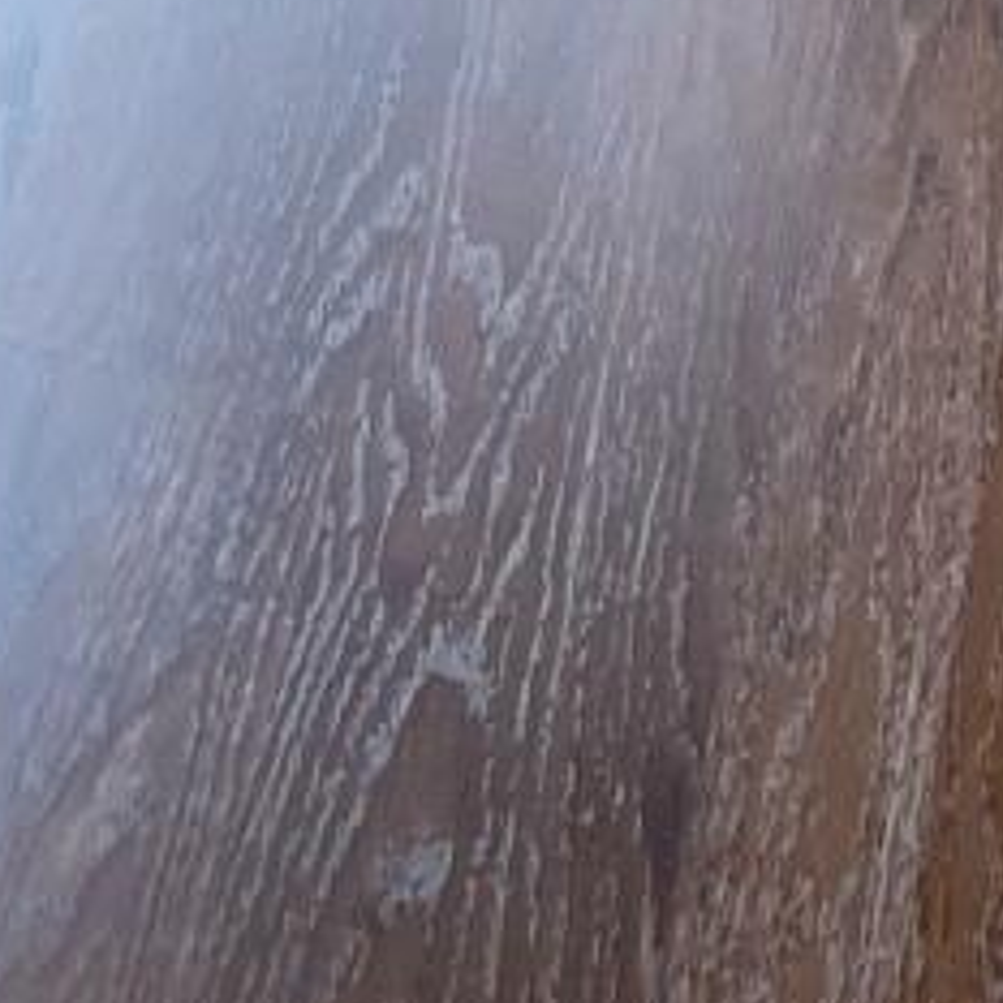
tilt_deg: -14.0
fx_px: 6228
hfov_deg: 8.7
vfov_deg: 7.3
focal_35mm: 190
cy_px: -2652
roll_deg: +2.1
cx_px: -1033
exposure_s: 1/120
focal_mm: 5.1
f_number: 1.6
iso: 125
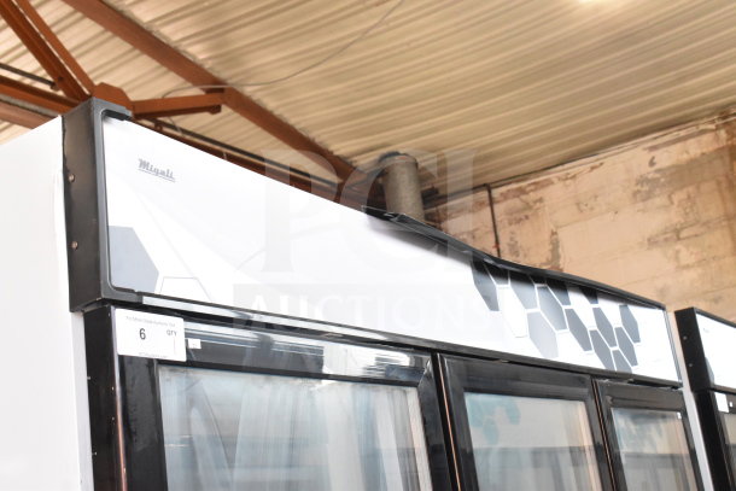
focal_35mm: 48
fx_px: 982
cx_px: 368
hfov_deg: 41.1
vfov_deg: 28.1
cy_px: 246
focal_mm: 32
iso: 6400
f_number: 10
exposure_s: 1/400
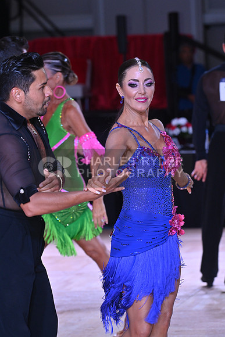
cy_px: 168
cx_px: 112
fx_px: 1874
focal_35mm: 200
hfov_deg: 6.9
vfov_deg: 10.3
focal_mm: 200
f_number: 8
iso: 1600
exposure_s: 1/200
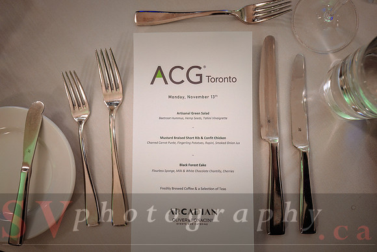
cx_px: 204
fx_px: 297
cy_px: 132
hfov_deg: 64.6
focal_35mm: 28
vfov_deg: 45.8
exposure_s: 1/40
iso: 800
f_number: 3.5
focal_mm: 25.5
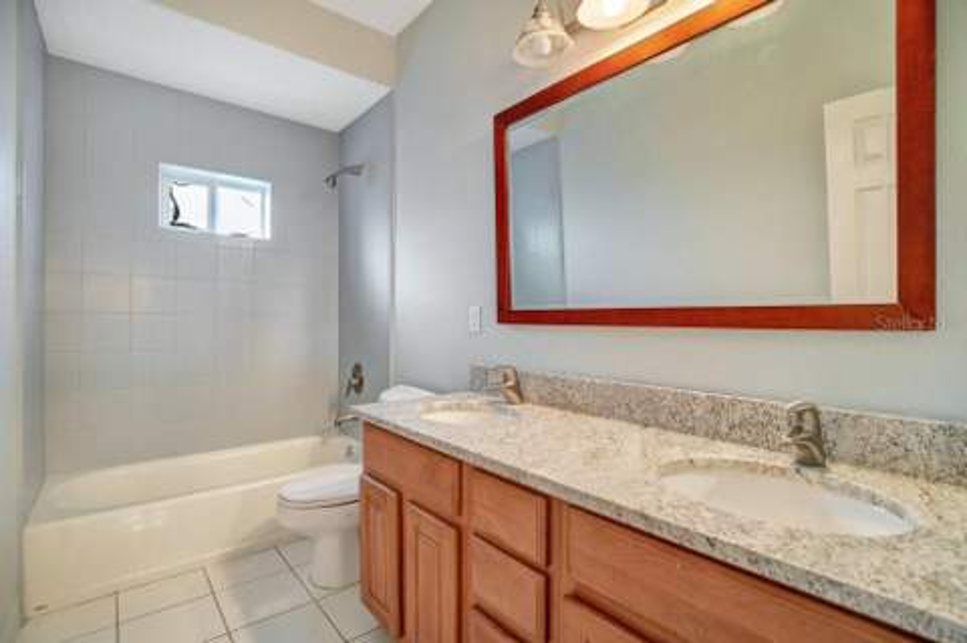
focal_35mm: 16
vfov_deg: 73.6
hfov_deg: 96.8
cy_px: 322
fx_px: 429
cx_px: 484
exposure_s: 1/250
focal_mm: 16
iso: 6400
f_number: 4
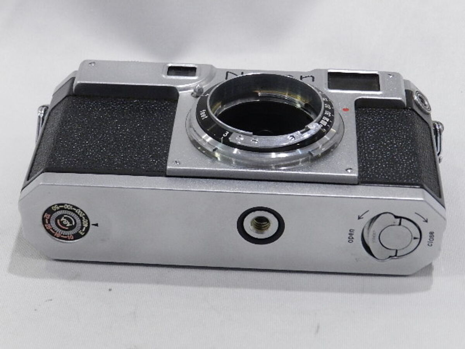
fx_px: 1128
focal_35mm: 84
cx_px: 232
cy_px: 174
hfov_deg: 23.3
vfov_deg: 17.6
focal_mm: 14.9
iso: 800
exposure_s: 1/80
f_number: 4.4
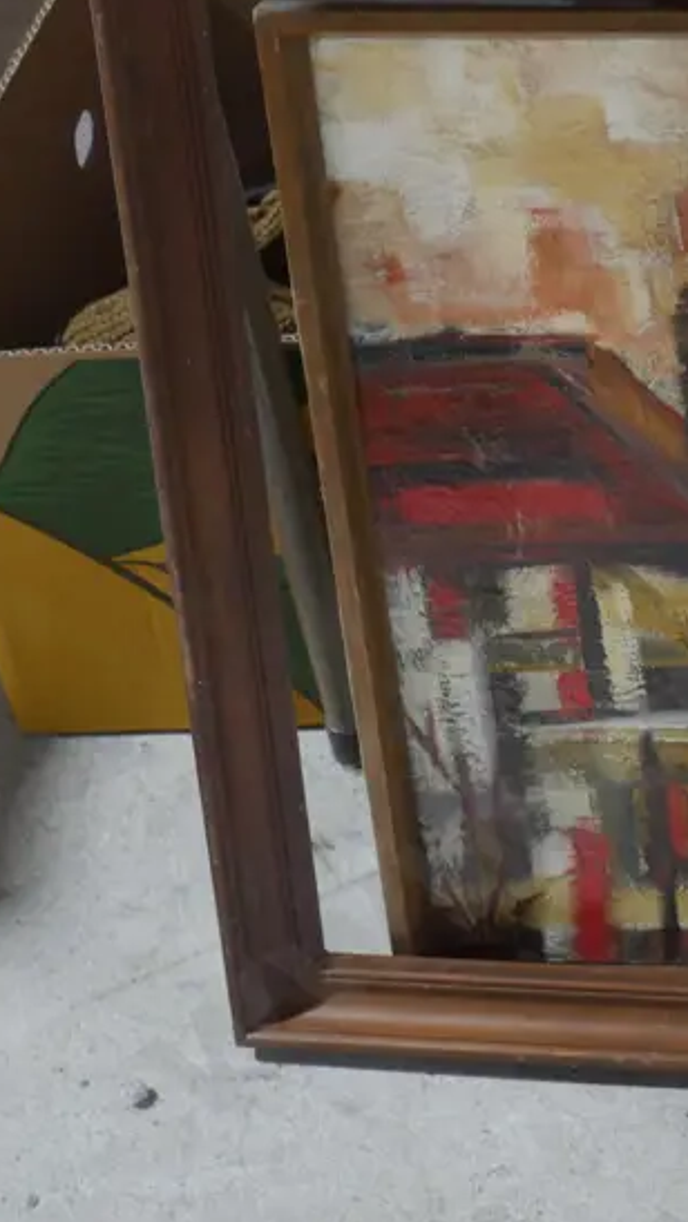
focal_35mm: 102
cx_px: 1077
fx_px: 3306
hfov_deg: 11.3
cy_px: 405
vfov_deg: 20.9
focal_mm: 25
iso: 1250
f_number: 5.3
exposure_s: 1/60
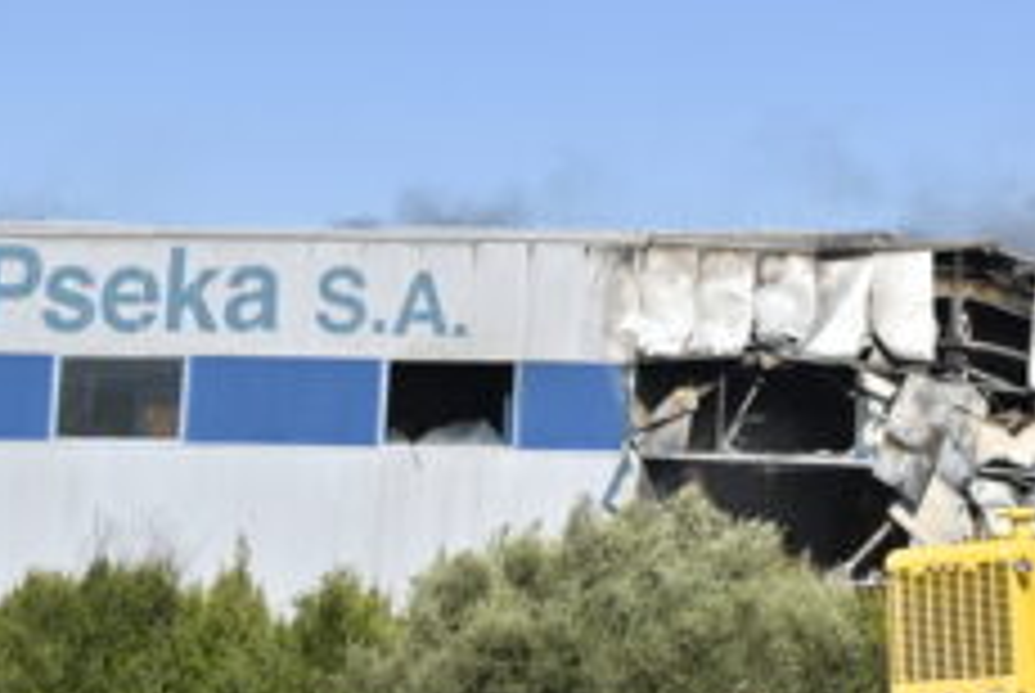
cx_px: 1197
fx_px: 4318
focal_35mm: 150
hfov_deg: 13.3
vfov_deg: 9.0
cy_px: -328
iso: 640
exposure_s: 1/2500
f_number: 8
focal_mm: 45
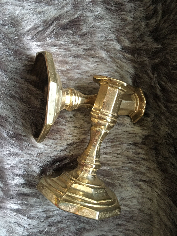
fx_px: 198
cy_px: 118
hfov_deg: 48.2
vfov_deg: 61.7
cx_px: 88
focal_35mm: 29
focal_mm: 4.15
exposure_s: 1/25
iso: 200
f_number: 2.2
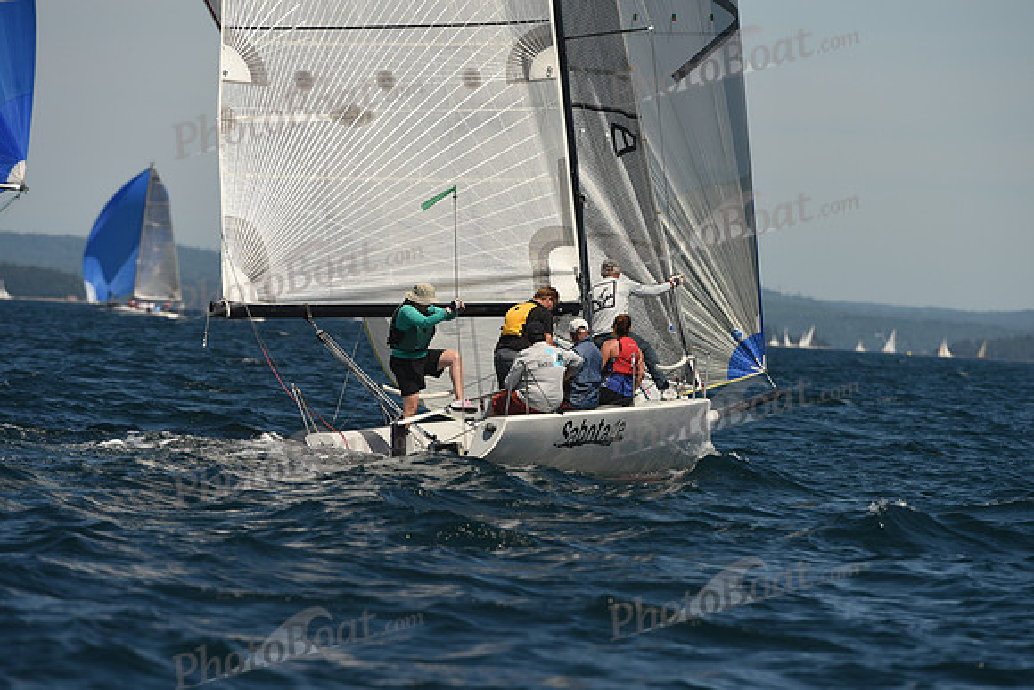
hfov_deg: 5.2
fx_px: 11491
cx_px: 517
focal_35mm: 400
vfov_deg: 3.4
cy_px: 345
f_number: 7.1
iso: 250
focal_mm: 400
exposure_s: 1/1000
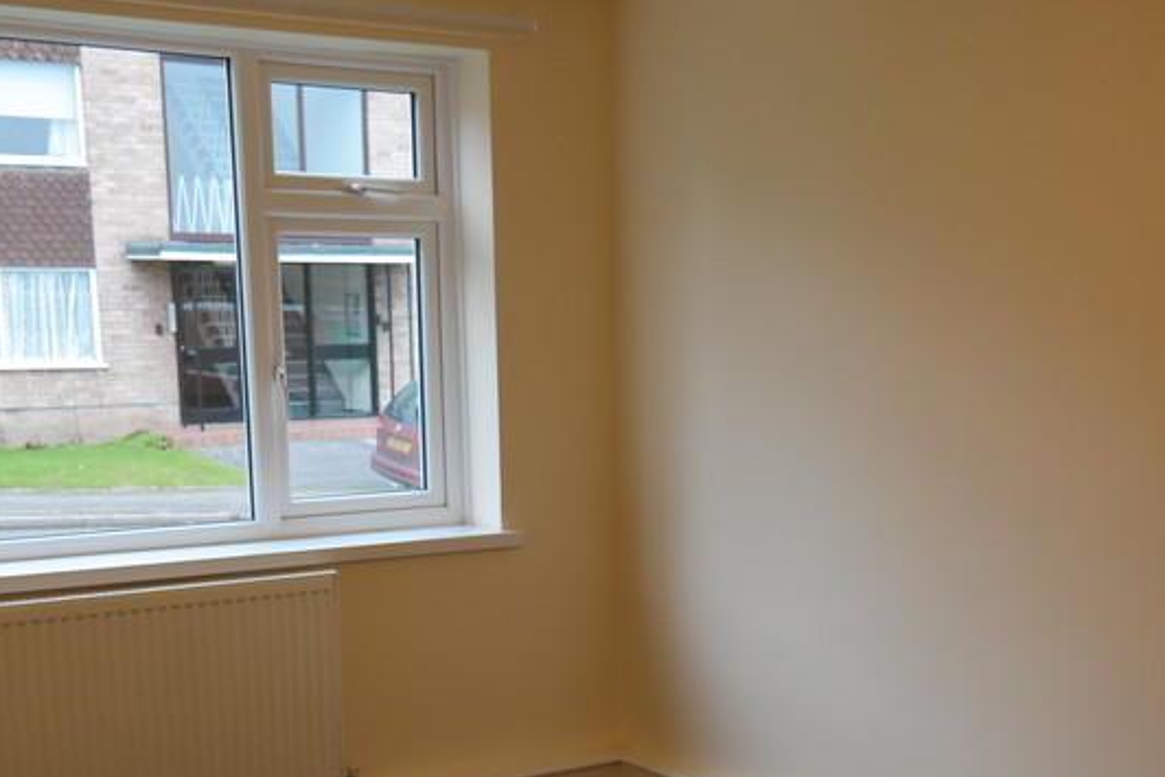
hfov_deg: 38.0
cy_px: 708
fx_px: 1683
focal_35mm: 52
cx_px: 692
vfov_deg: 25.2
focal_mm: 18
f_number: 3.5
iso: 400
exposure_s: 1/40
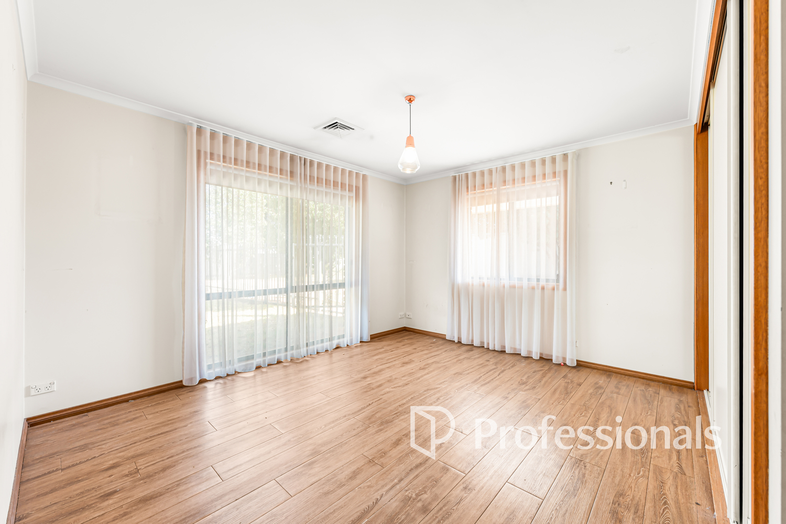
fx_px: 306
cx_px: 393
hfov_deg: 104.3
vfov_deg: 81.2
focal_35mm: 14
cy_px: 262
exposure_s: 1/3
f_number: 8
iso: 200
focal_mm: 14
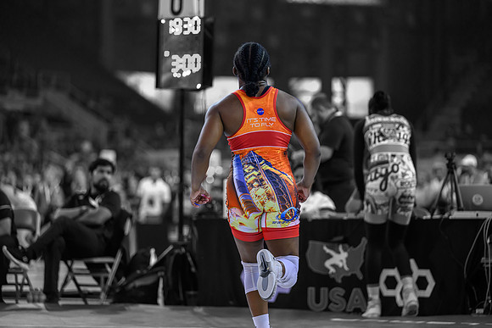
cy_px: 164
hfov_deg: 15.2
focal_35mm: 135
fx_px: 1845
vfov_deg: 10.2
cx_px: 246
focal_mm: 135
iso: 2500
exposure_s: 1/800
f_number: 2.8
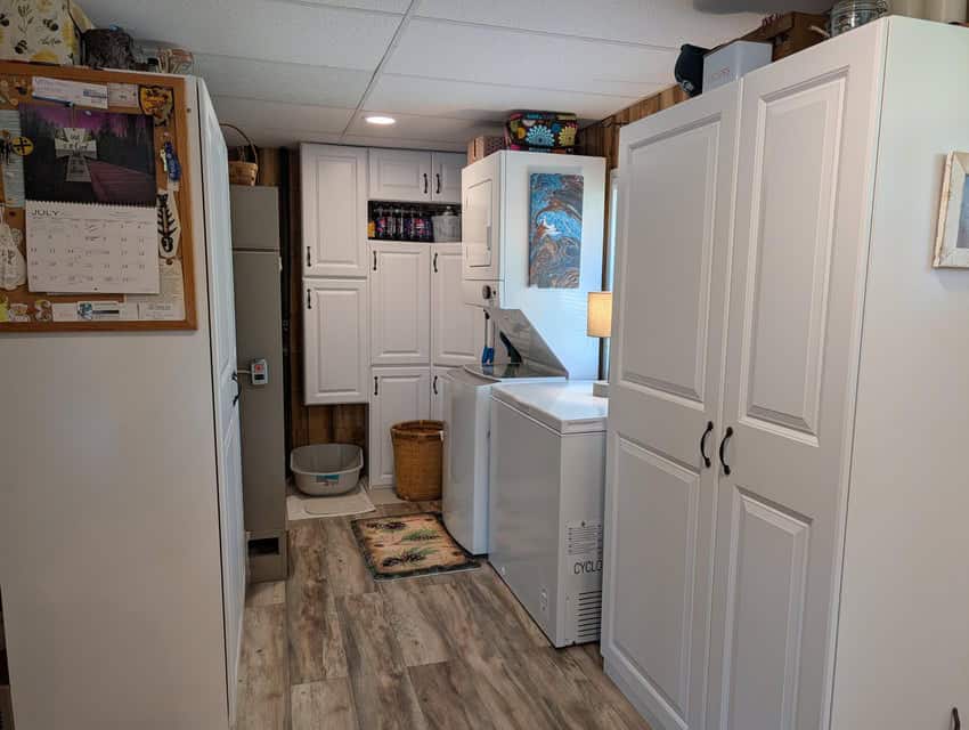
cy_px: 365
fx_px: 673
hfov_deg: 71.5
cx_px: 484
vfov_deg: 56.9
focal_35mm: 24
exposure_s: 1/120
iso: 26
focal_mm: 6.9
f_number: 1.7
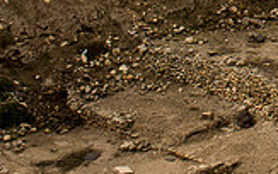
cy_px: -120
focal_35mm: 87
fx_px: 659
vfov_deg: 13.7
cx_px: 365
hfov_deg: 21.5
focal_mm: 24
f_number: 3.5
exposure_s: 1/1000
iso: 100
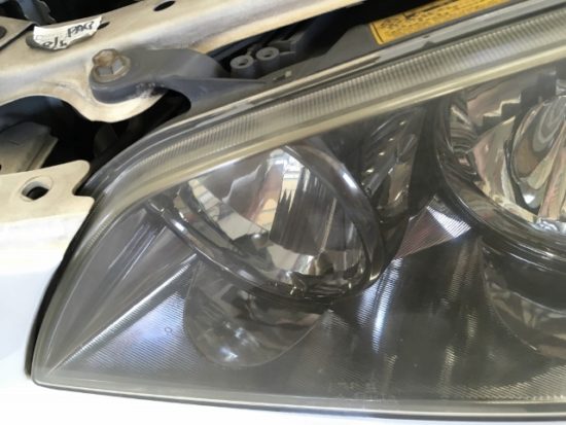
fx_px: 474
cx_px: 283
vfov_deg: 48.3
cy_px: 212
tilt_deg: -48.1
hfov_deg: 61.6
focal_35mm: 29
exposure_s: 1/30
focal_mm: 4.15
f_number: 2.2
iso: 64
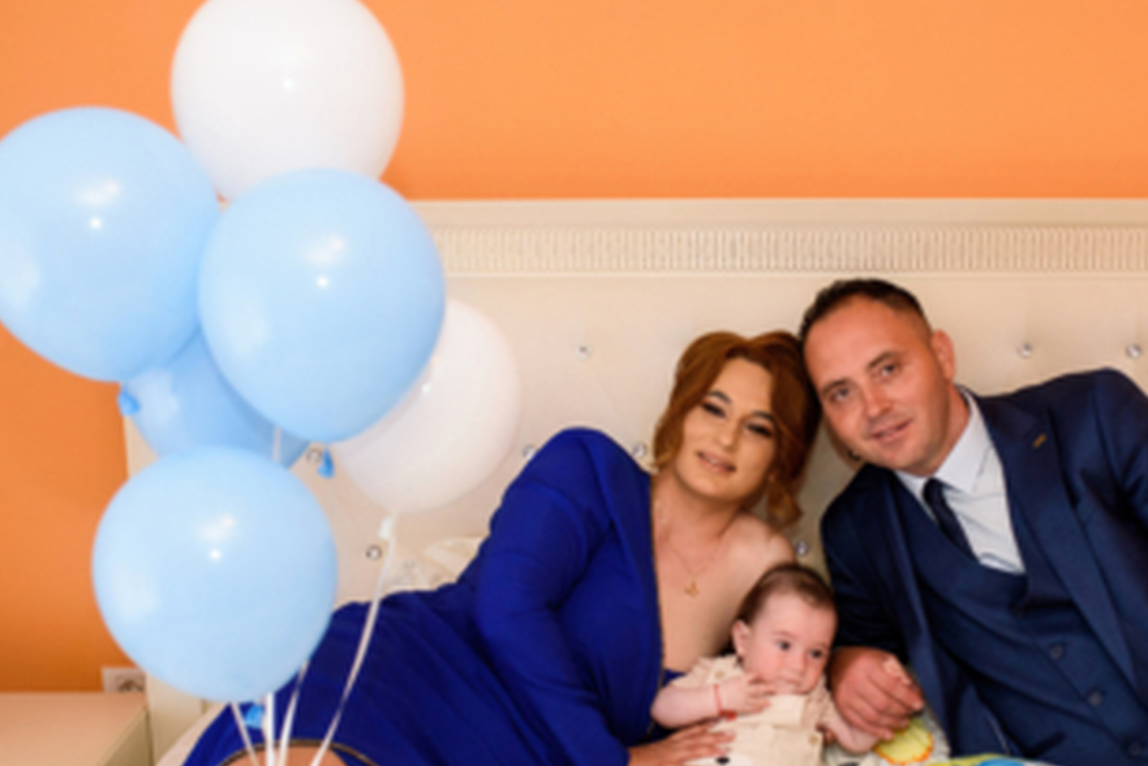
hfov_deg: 34.9
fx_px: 1818
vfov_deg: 23.7
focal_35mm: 57
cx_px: 707
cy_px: 497
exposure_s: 1/160
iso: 1250
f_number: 3.2
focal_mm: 35
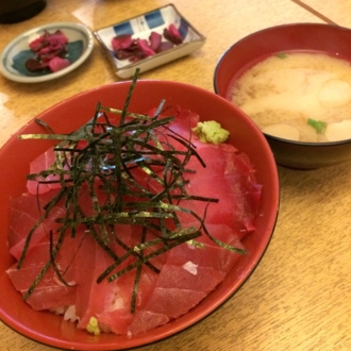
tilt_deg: -43.8
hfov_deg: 47.2
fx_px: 402
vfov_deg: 46.5
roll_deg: +13.3
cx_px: 172
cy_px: 116
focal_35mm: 35
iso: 640
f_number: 2.2
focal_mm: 4.15
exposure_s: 1/15
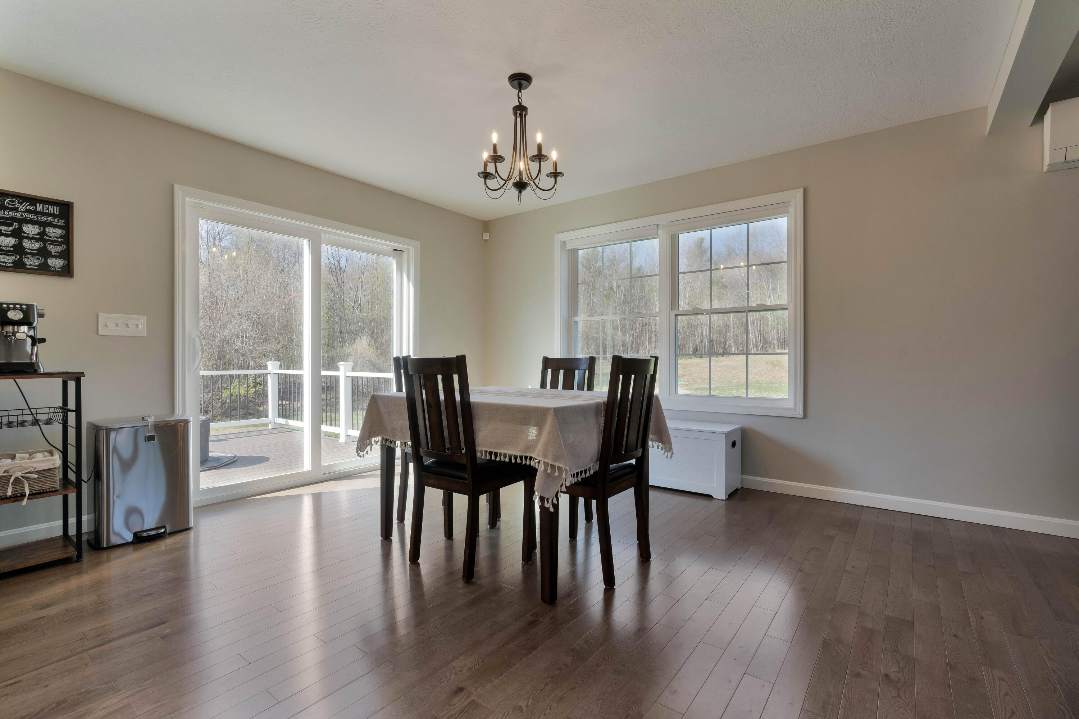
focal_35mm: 16
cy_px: 360
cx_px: 540
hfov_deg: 96.7
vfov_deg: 73.7
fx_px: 479
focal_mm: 16
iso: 800
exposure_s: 1/2000
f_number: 8
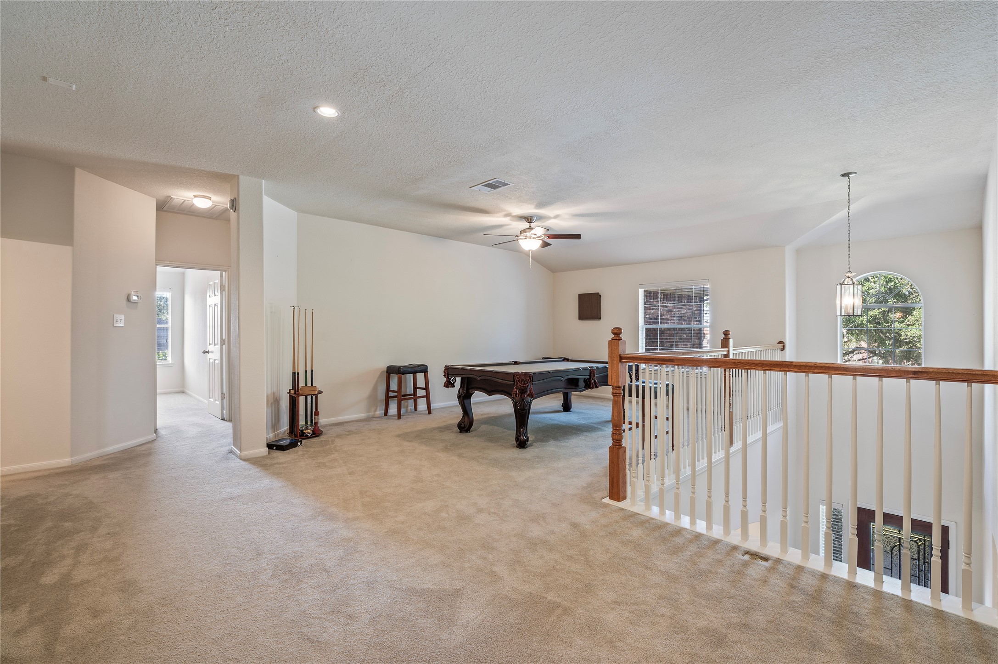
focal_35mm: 16
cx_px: 499
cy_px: 332
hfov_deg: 96.8
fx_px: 443
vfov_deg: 73.7
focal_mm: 16
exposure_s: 1/2
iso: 125
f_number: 6.3
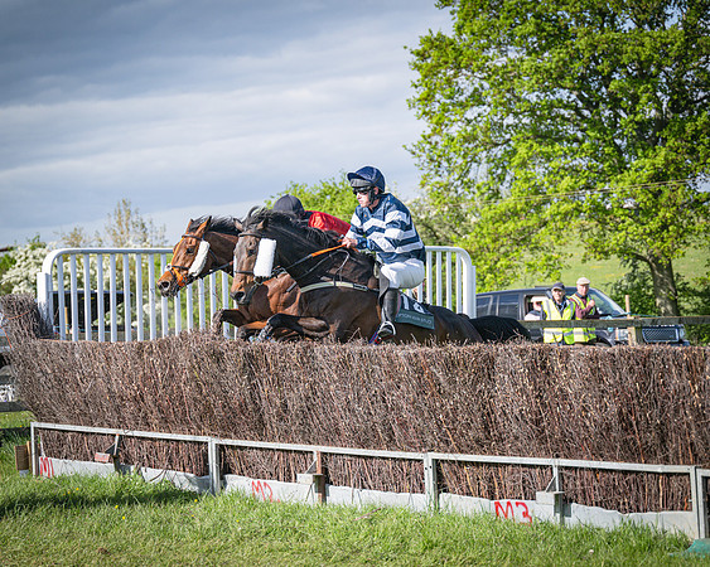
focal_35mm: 110
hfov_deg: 17.4
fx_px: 2318
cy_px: 284
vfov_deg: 14.0
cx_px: 355
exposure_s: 1/2500
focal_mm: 98
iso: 400
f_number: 4
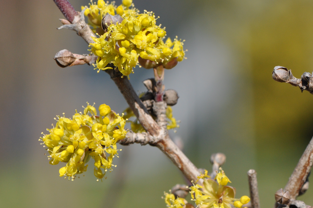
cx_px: 224
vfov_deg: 5.2
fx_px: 2282
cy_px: 102
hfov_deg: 7.8
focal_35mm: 263
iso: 400
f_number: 8
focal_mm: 105
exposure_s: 1/1000
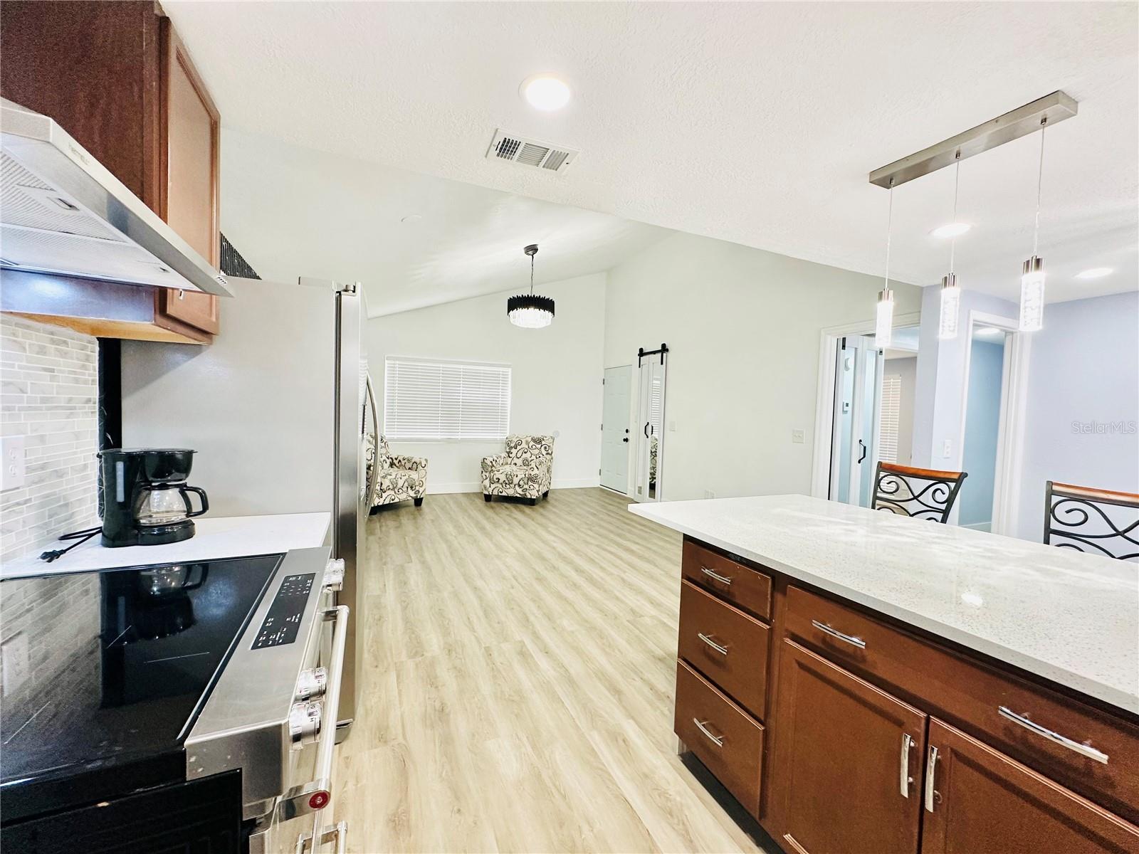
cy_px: 427
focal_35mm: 14
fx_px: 461
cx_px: 570
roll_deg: -1.7
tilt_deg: -2.0
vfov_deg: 85.7
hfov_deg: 102.1
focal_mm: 2.22
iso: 200
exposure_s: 1/60
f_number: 2.2
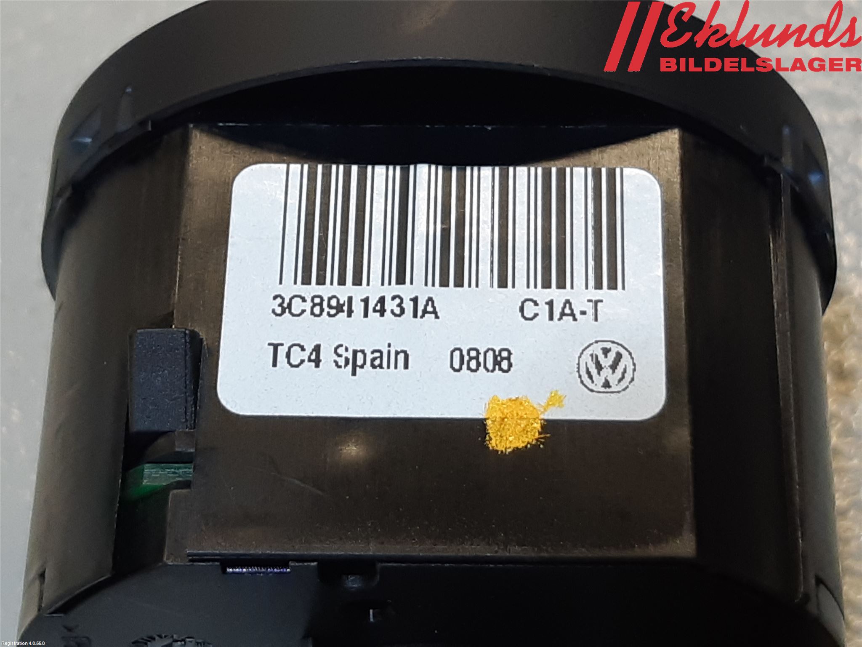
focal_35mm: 26
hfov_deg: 67.3
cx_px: 431
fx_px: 647
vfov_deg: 53.1
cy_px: 324
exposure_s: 1/100
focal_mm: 3.93
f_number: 1.7
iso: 80
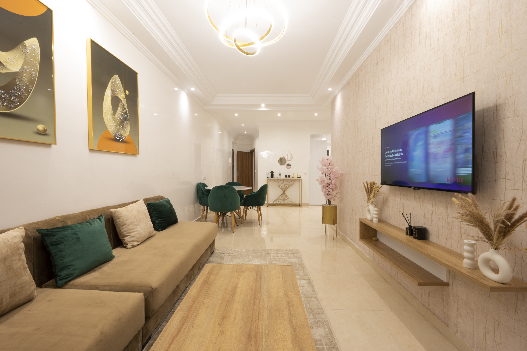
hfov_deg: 104.3
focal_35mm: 14
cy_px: 176
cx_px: 264
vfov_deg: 81.1
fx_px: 205
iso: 64
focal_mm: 14
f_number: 22
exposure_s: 5
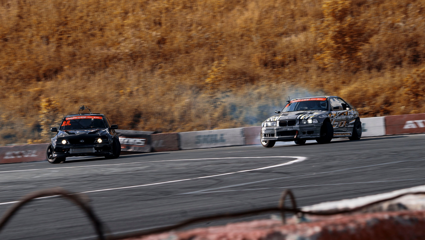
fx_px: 2074
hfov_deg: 11.7
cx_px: 226
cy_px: 120
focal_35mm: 184
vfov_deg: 6.6
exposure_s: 1/125
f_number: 10
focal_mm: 100
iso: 100
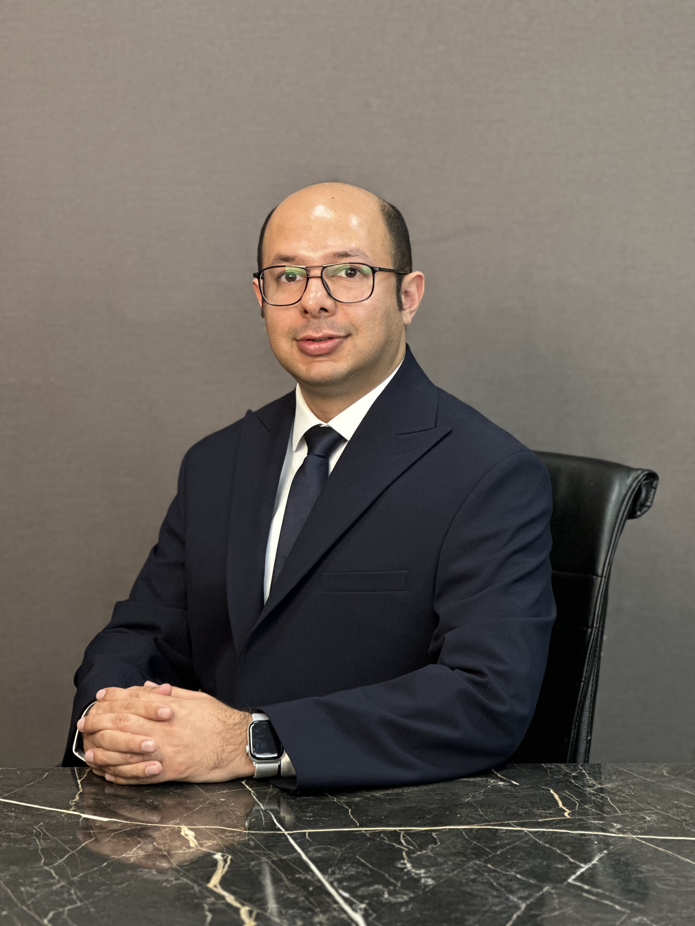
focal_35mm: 77
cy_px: 463
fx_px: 2061
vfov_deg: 25.3
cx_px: 348
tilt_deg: -6.4
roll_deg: -1.4
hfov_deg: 19.1
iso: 200
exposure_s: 1/100
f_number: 2.8
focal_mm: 9
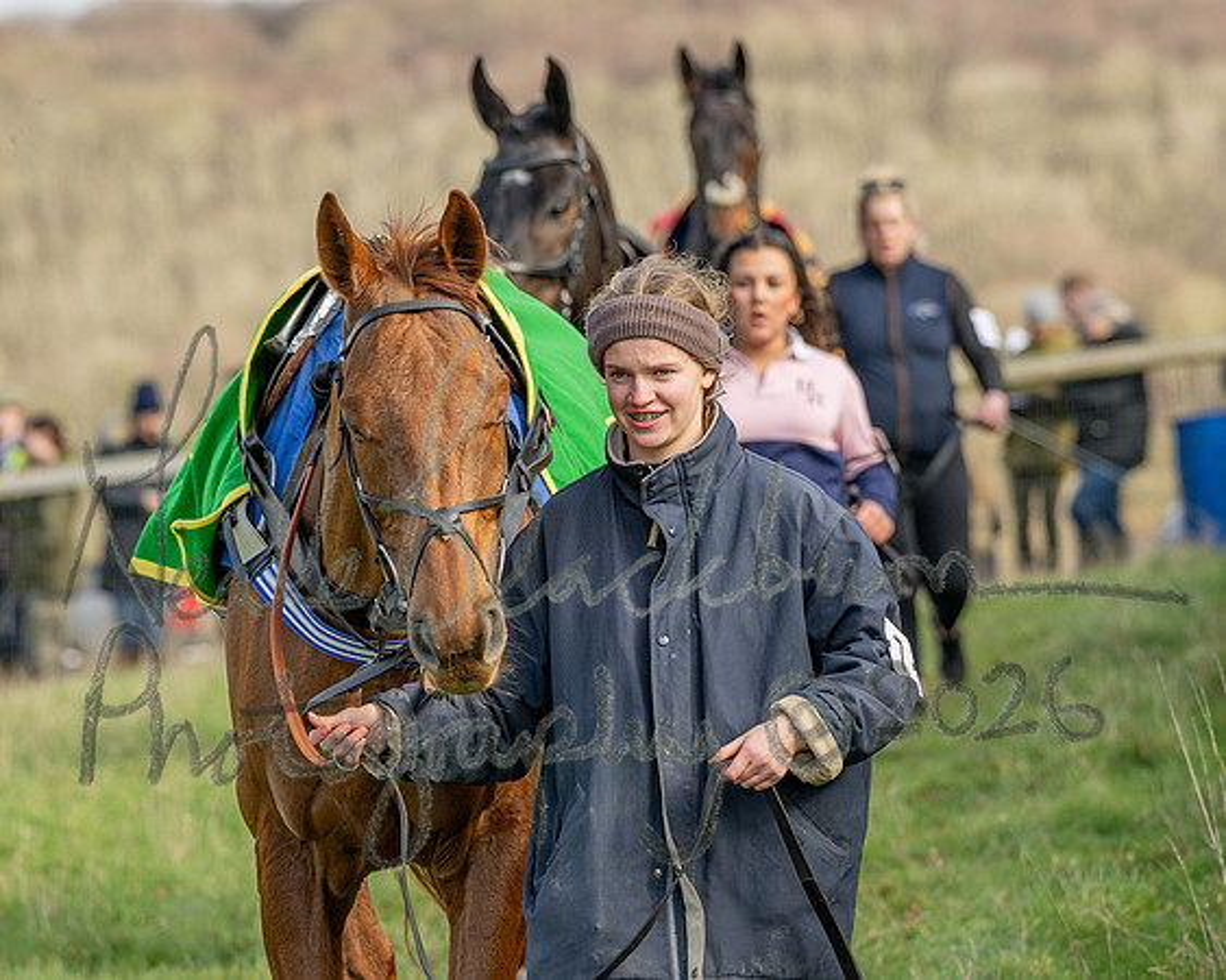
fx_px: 10845
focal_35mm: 299
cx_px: 557
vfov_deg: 5.2
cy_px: 402
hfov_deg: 6.5
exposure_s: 1/500
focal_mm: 150
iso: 100
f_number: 4
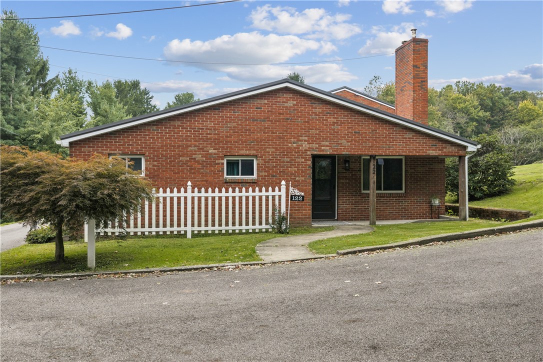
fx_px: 422
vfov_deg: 46.4
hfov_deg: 65.5
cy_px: 181
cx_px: 272
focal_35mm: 28
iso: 250
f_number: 2.8
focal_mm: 14.4
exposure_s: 1/400
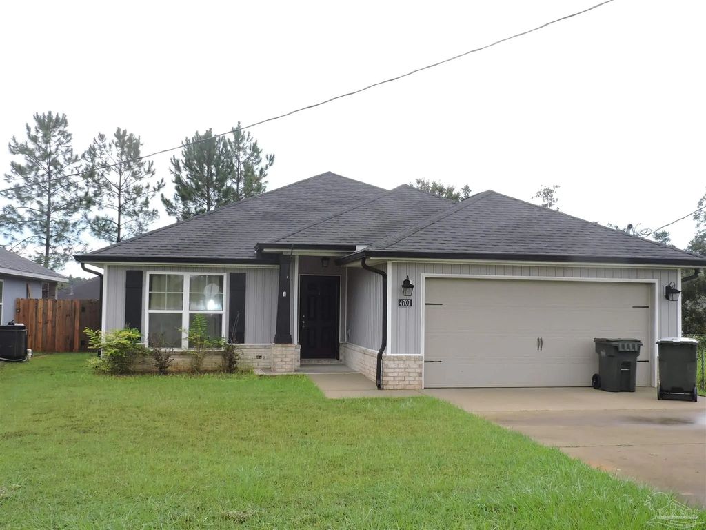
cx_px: 353
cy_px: 265
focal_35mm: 40
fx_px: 816
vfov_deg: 36.0
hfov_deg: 46.8
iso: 160
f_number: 3.3
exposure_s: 1/500
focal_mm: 7.1
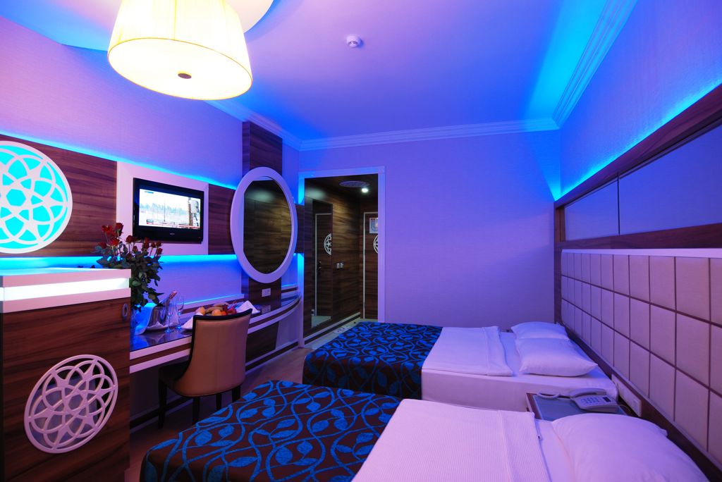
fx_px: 361
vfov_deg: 67.5
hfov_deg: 90.0
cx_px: 361
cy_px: 241
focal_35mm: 18
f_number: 4
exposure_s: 1/8
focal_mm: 12
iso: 160
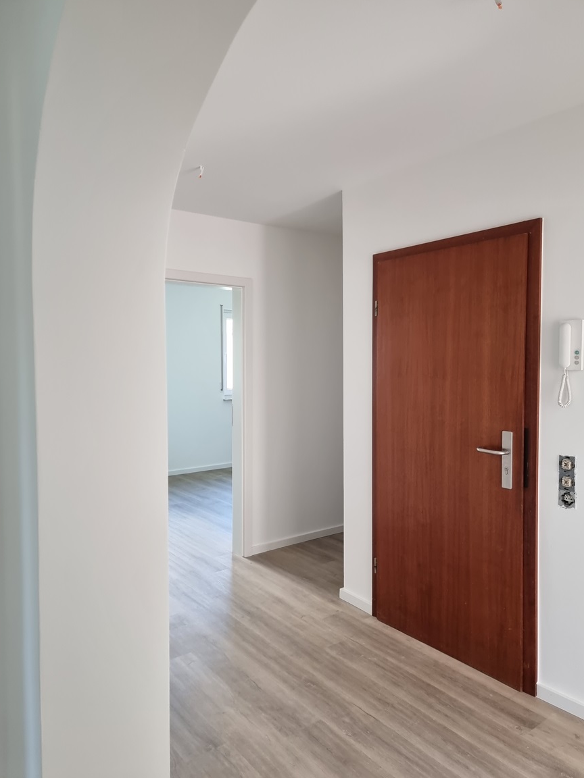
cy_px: 373
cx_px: 300
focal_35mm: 25
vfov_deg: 69.4
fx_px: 562
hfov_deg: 54.9
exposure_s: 1/100
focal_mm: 6.7
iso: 160
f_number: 1.8
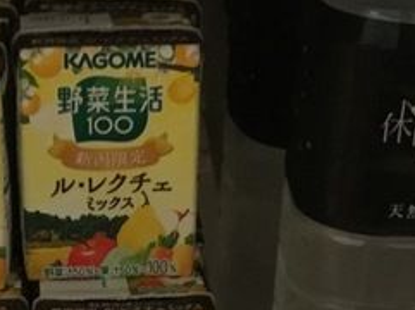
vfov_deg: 14.0
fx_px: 1257
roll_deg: +0.1
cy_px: 263
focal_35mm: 105
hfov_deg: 18.6
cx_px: 80
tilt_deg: -27.3
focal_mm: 3.3
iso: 320
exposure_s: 1/15
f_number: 2.4
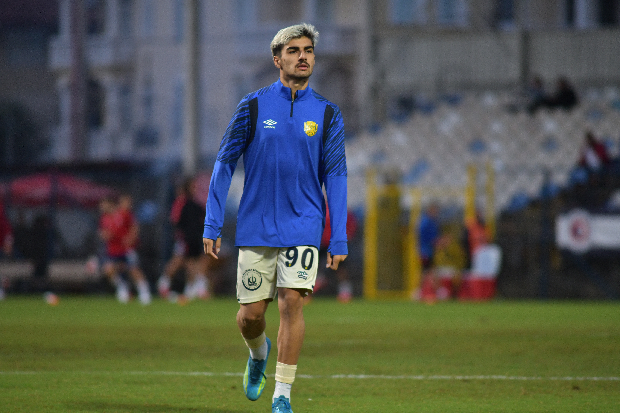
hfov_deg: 6.9
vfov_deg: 4.6
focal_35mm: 300
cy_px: 206
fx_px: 5166
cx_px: 310
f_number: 4
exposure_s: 1/1250
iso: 1000
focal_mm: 300
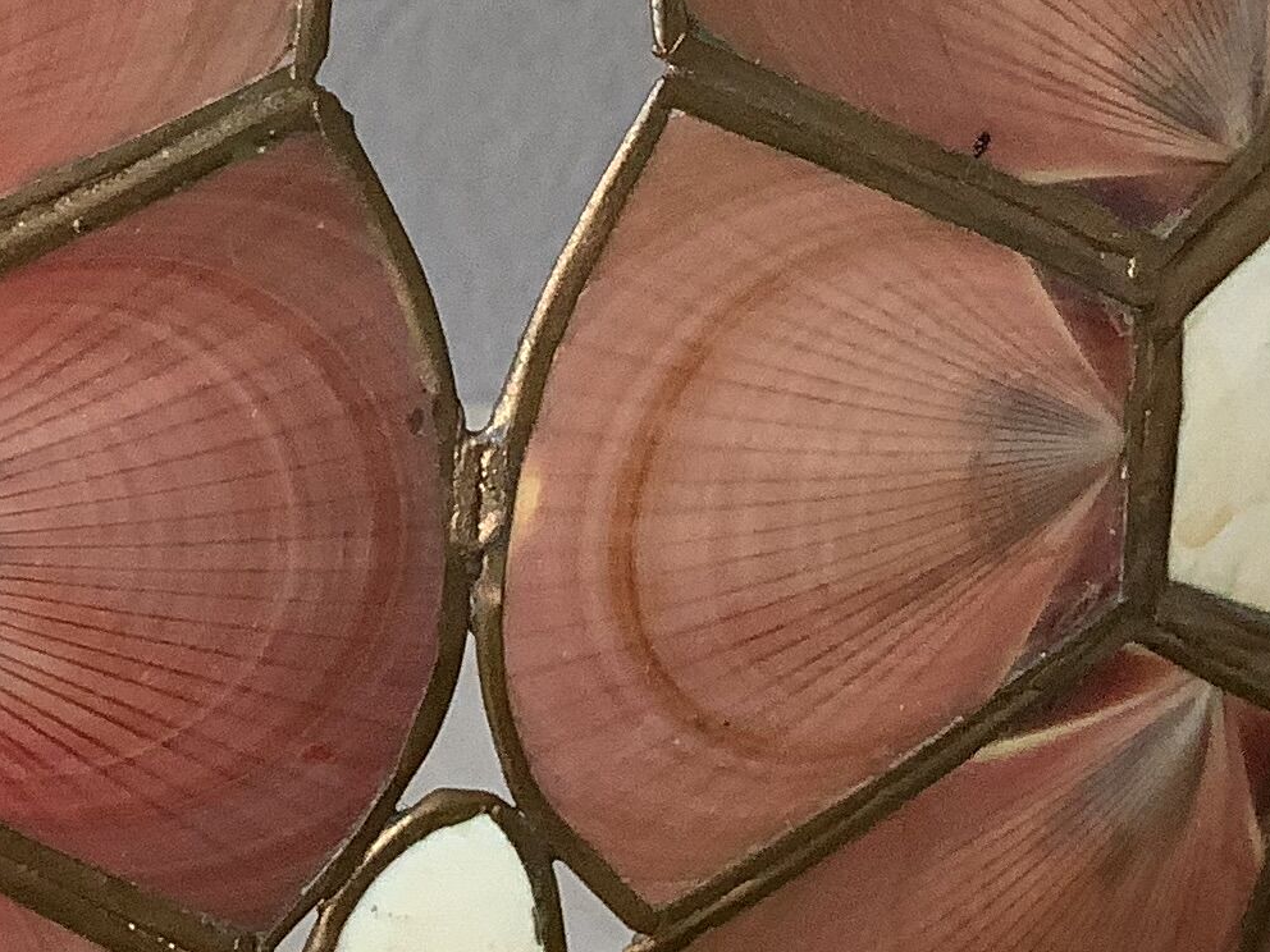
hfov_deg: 17.9
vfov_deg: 14.4
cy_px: 123
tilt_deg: -27.3
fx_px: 3742
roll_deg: -1.7
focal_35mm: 102
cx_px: -412
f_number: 2.4
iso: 64
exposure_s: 1/100
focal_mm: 3.3
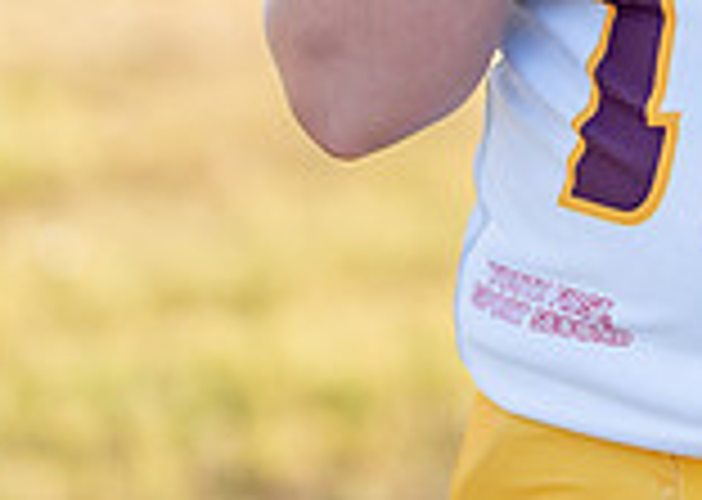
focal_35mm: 240
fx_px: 4779
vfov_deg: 5.9
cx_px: 923
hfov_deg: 8.3
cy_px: -274
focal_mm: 50
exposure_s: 1/1250
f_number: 1.2
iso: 100
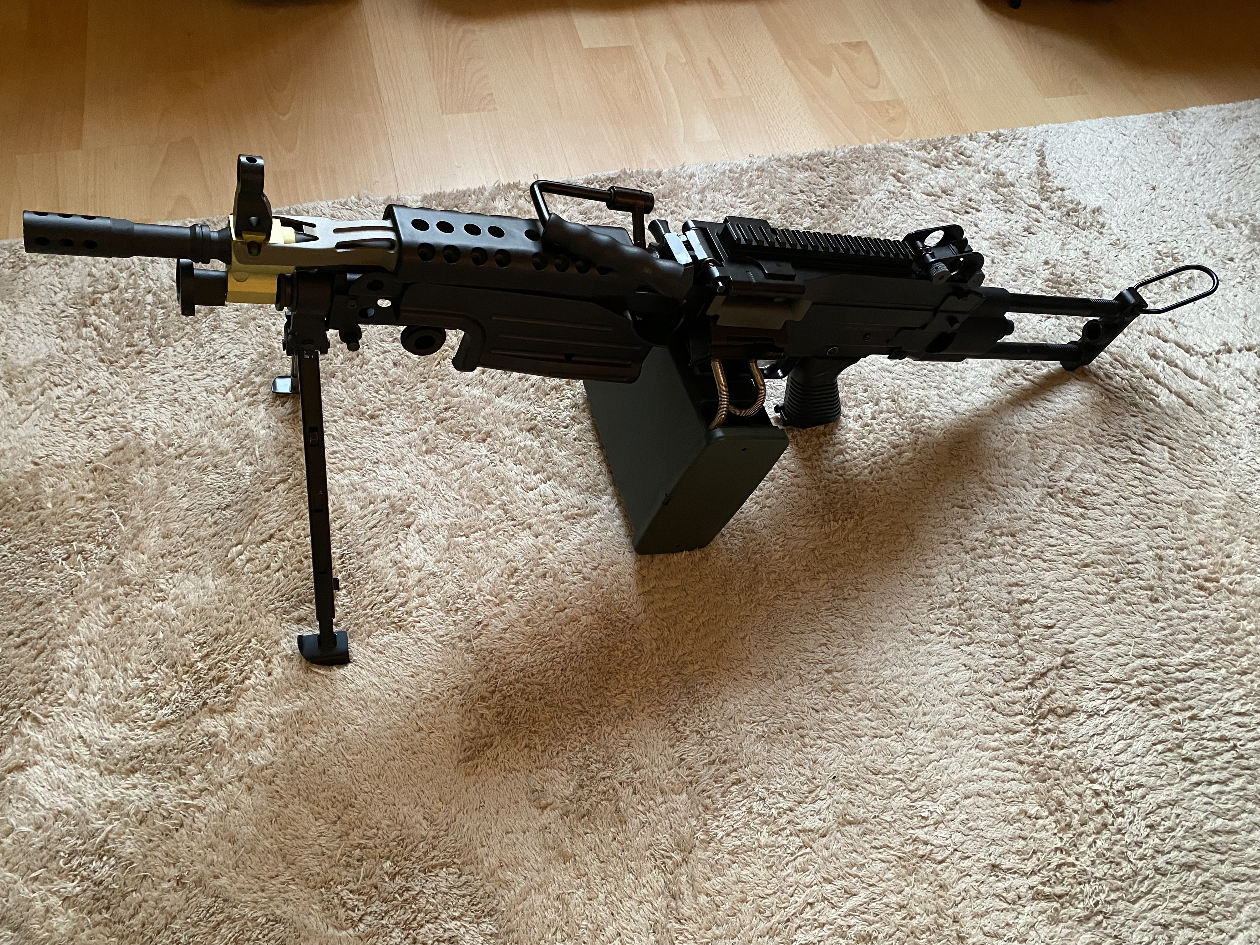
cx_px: 630
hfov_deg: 67.3
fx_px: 946
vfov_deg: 53.1
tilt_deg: -58.7
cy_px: 472
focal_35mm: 26
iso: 640
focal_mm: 4.25
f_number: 1.8
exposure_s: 1/37
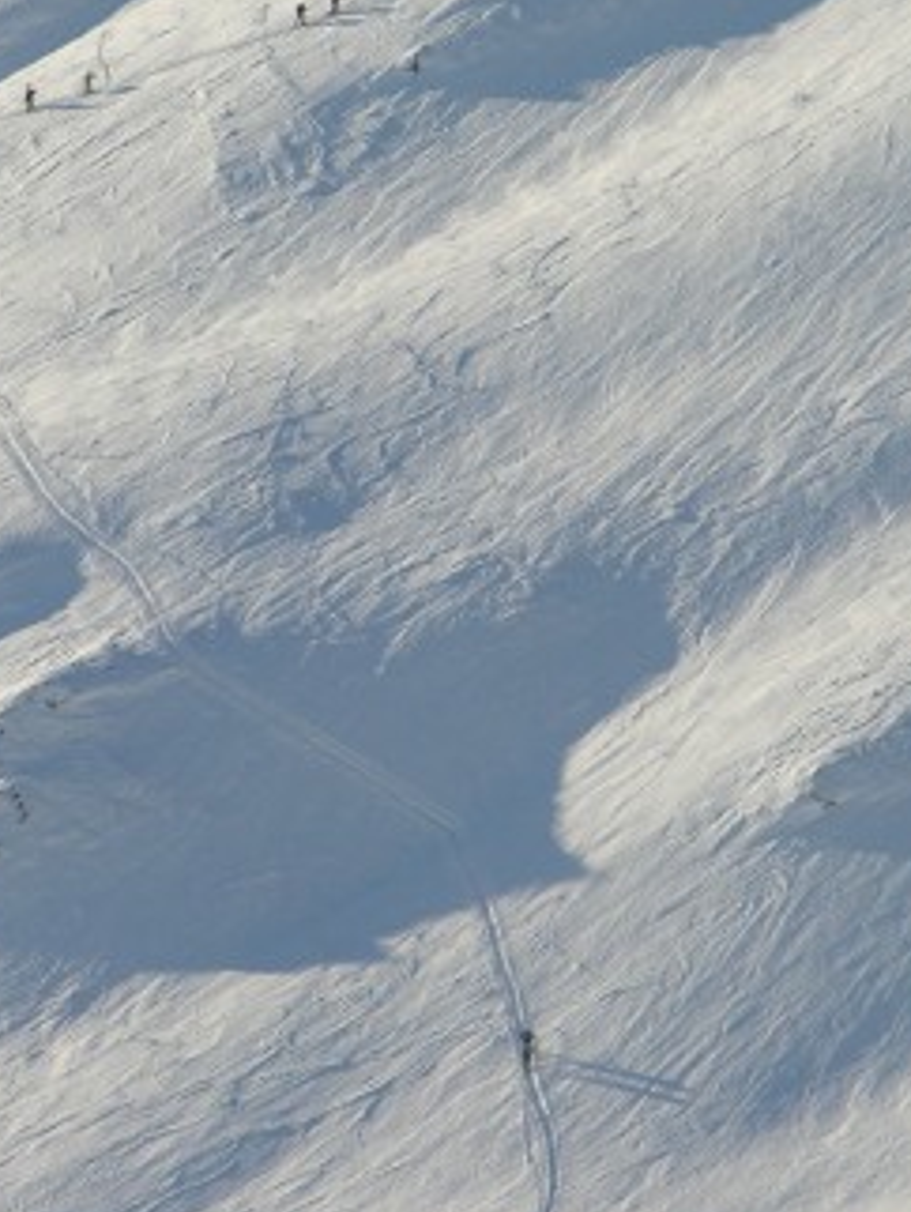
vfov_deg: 4.4
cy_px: 169
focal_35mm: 453
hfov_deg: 3.3
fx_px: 15875
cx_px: 486
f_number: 5.7
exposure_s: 1/277
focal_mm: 48.5
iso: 50
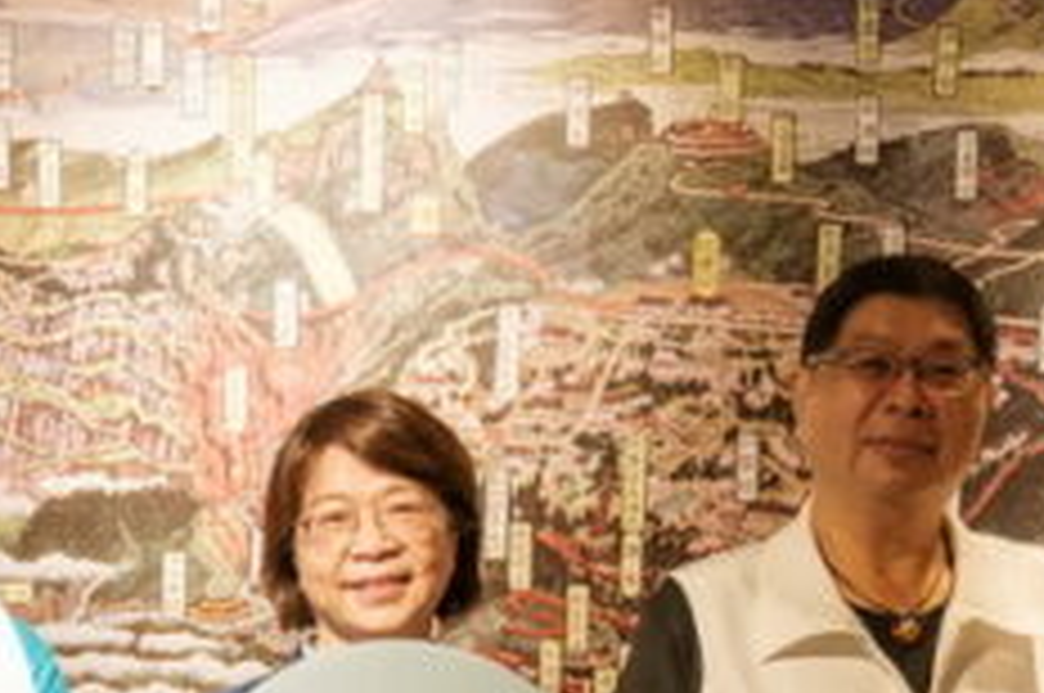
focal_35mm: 115
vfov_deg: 11.7
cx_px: 171
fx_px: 3330
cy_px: 803
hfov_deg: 17.6
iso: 800
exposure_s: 1/200
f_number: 2.8
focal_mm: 17
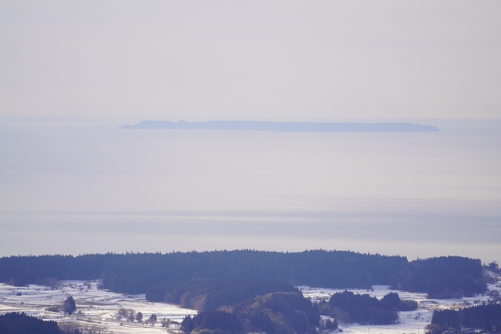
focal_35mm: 300
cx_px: 250
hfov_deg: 6.9
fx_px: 4174
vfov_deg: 4.6
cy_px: 167
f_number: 6.3
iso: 100
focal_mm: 300
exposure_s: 1/400
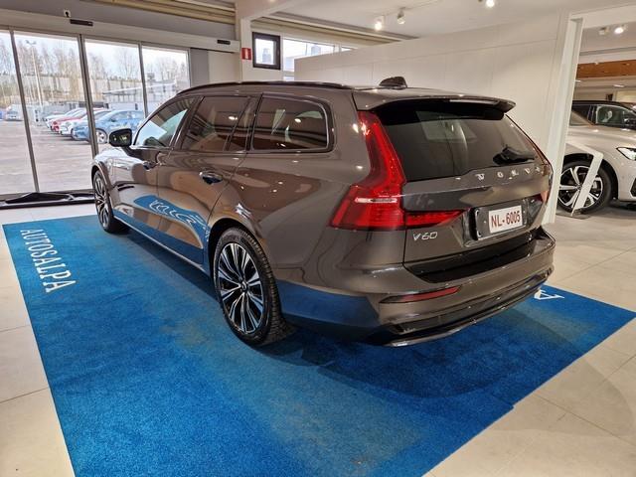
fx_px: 423
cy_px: 238
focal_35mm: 23
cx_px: 318
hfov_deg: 73.9
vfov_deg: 58.9
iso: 100
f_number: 1.8
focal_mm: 5.4
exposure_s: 1/180
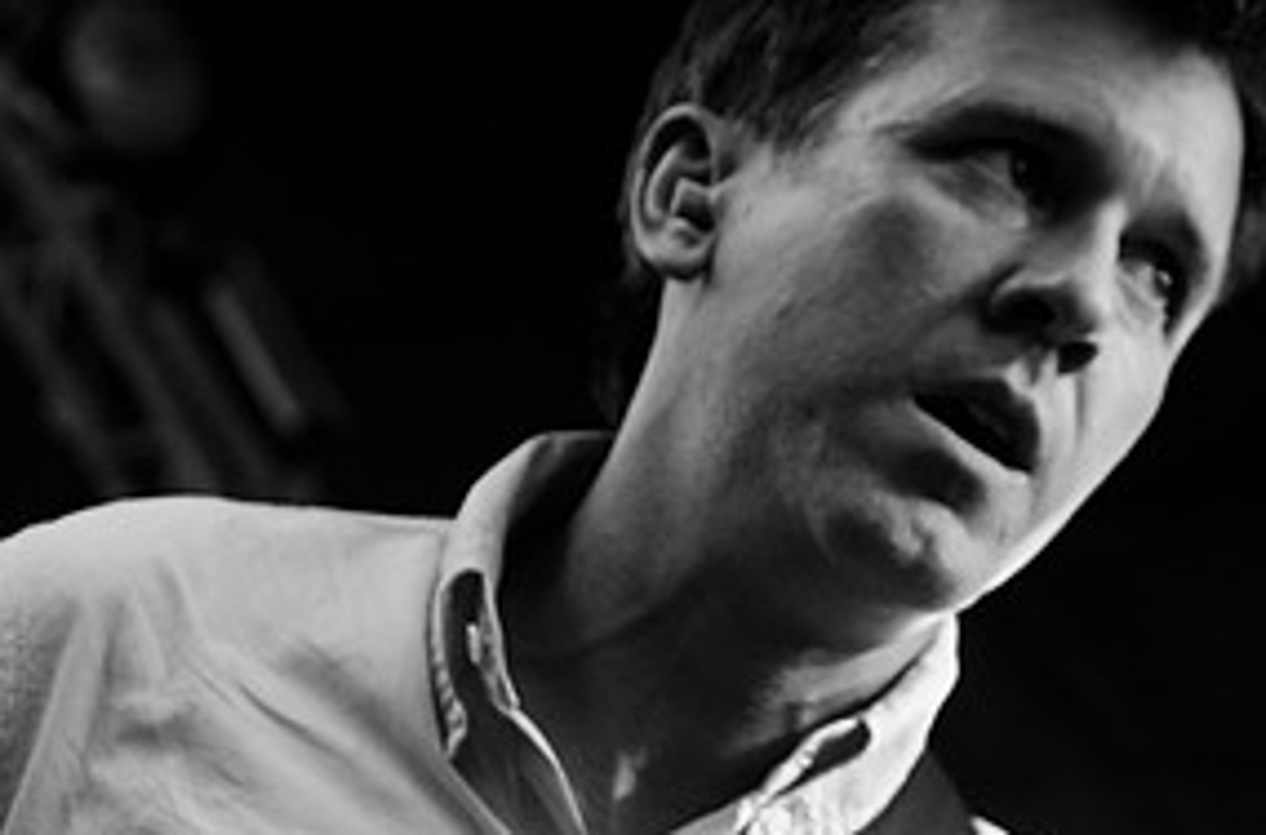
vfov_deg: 12.6
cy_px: 746
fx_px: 3751
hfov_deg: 19.0
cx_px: 999
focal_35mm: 107
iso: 400
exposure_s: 1/400
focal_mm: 35
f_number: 3.5
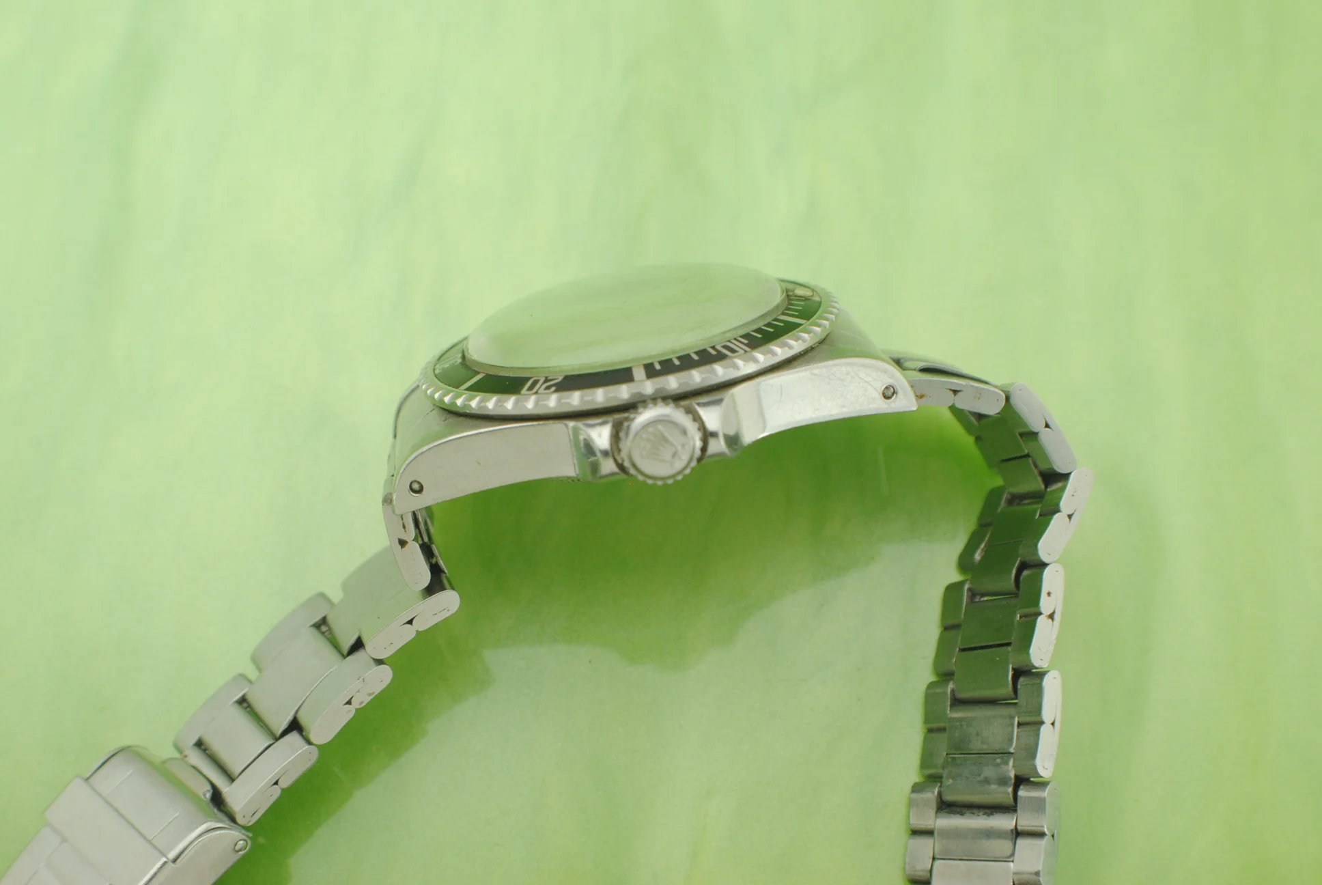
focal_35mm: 82
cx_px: 661
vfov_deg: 16.6
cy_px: 442
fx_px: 3033
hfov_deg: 24.6
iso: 400
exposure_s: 1/125
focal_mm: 55
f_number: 8
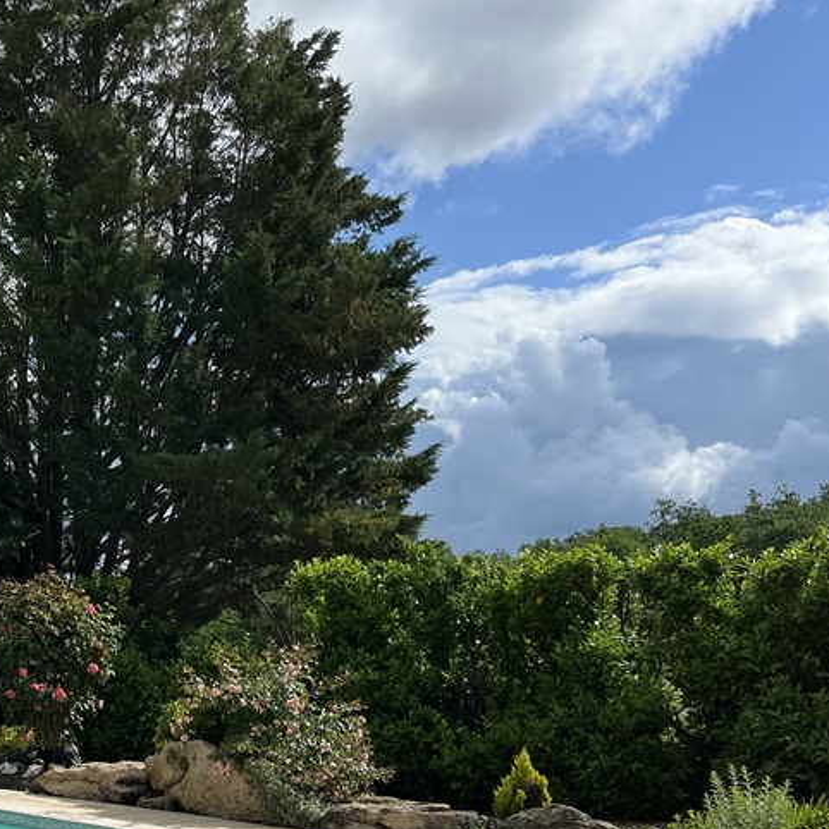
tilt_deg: +0.0
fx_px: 1355
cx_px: 77
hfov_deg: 32.3
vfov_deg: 33.4
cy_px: 619
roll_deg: +0.2
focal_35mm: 50
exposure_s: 1/4854
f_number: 1.6
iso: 50
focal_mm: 5.1
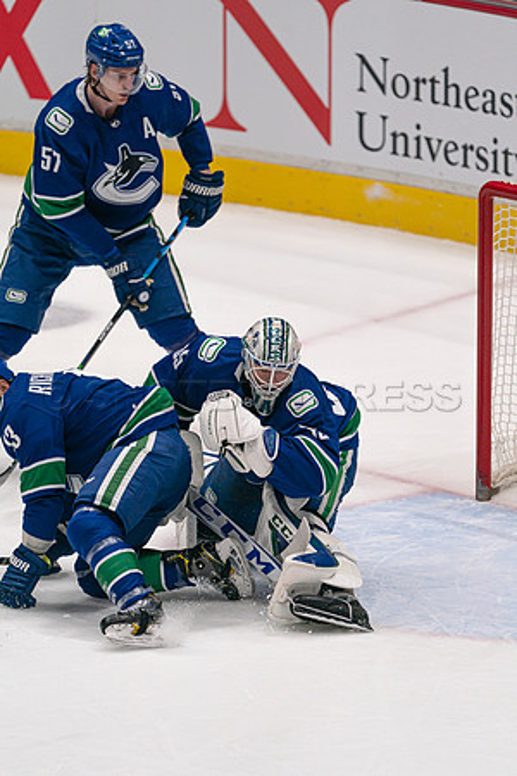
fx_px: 12924
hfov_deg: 2.3
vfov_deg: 3.4
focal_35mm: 600
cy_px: 388
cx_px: 258
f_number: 4
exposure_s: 1/3200
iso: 2500
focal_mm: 600
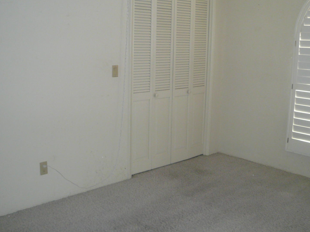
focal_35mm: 40
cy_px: 108
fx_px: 358
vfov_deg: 35.9
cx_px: 147
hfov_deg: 46.8
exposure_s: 1/30
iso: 125
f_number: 2.8
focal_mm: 4.6
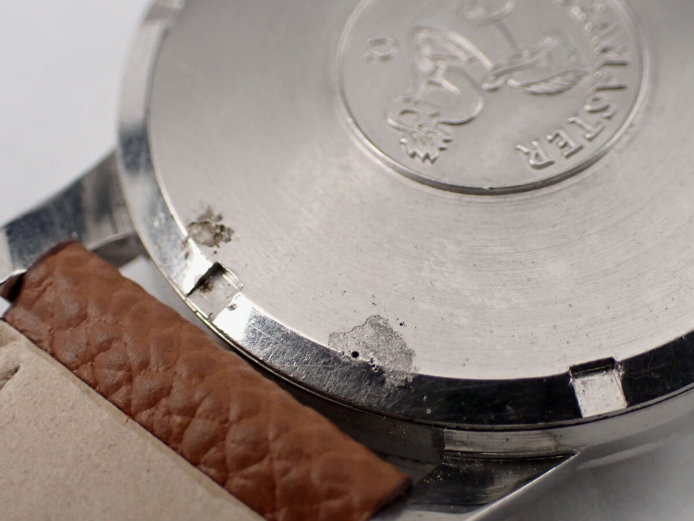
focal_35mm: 62
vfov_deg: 23.7
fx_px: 1243
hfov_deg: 31.2
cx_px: 347
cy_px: 260
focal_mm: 11.09
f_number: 3.6
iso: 800
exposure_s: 1/100
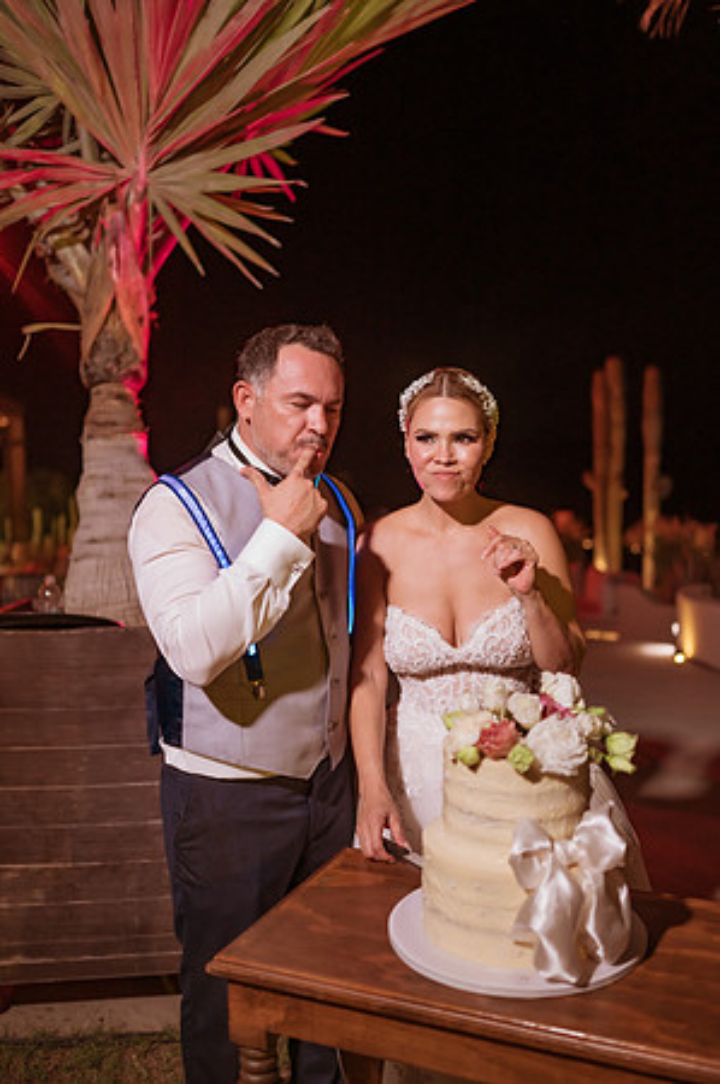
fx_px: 1052
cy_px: 542
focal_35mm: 35
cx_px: 360
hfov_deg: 37.8
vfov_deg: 54.5
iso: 2000
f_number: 1.8
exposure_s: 1/160
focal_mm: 35
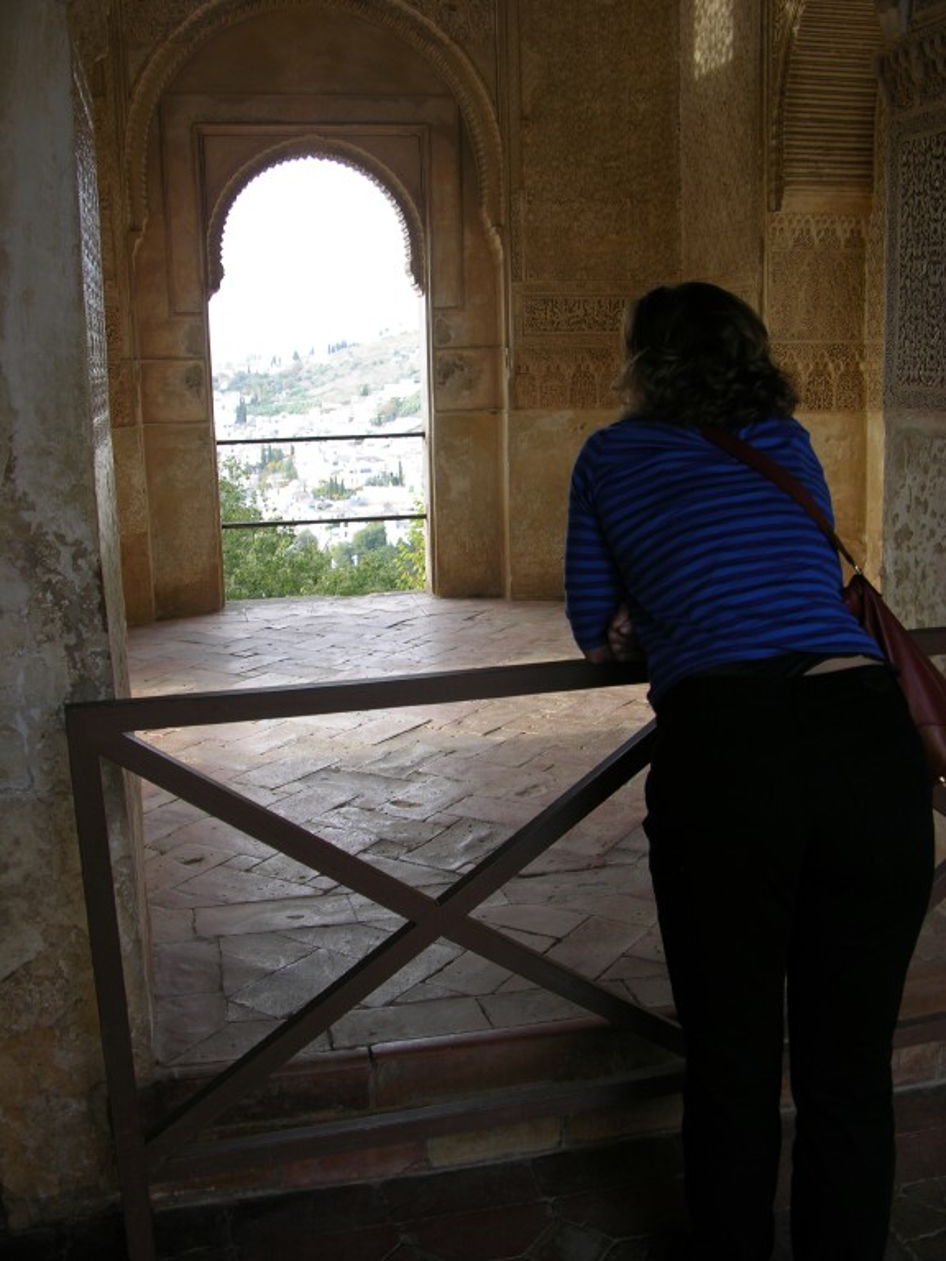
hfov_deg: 40.7
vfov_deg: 52.6
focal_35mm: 35
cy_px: 630
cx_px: 473
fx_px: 1275
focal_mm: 8.9
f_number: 3.2
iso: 50
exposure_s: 1/41.6
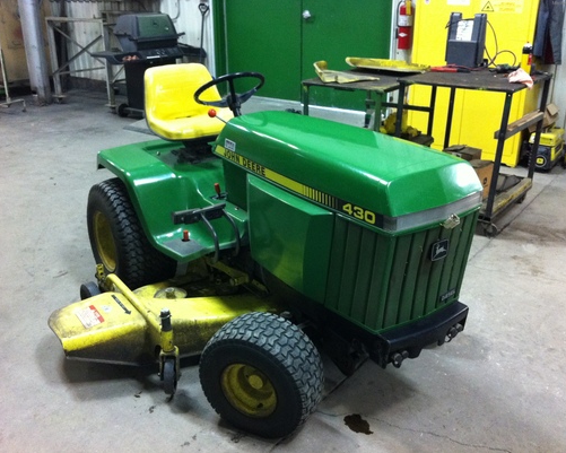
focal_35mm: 37
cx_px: 287
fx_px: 620
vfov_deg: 40.1
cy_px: 227
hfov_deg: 49.1
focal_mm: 3.85
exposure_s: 1/15
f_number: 2.8
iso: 320
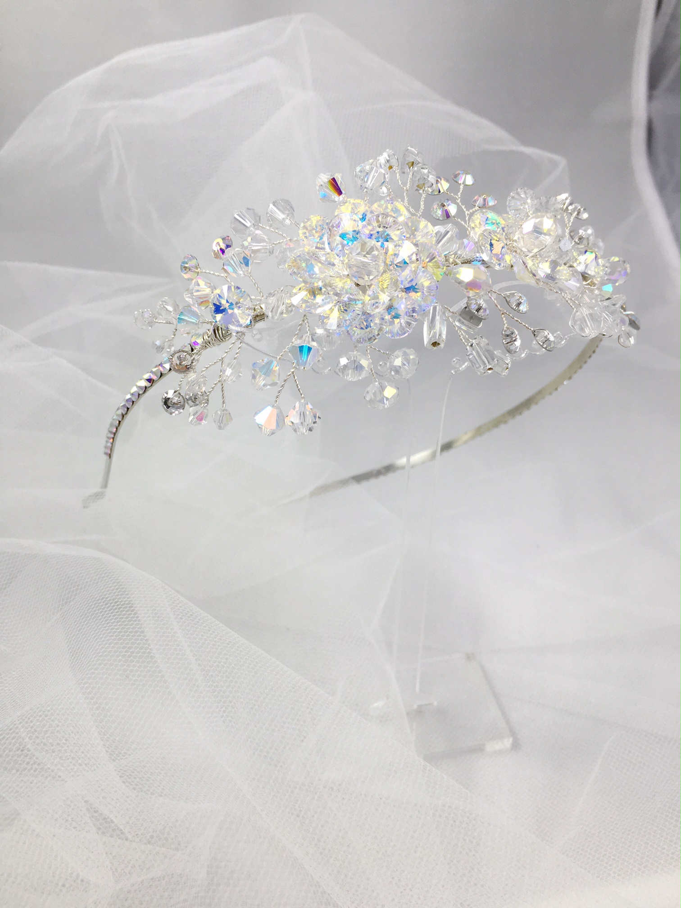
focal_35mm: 29
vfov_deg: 61.7
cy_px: 454
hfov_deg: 48.2
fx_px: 761
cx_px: 340
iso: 32
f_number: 2.2
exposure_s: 1/100
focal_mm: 4.15
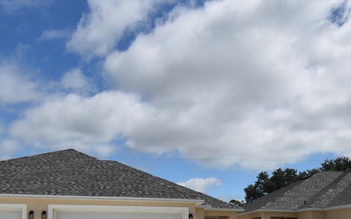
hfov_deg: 54.6
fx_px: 335
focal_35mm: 35
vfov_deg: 32.3
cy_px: 237
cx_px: 223
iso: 100
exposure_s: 1/500
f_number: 9
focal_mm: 10
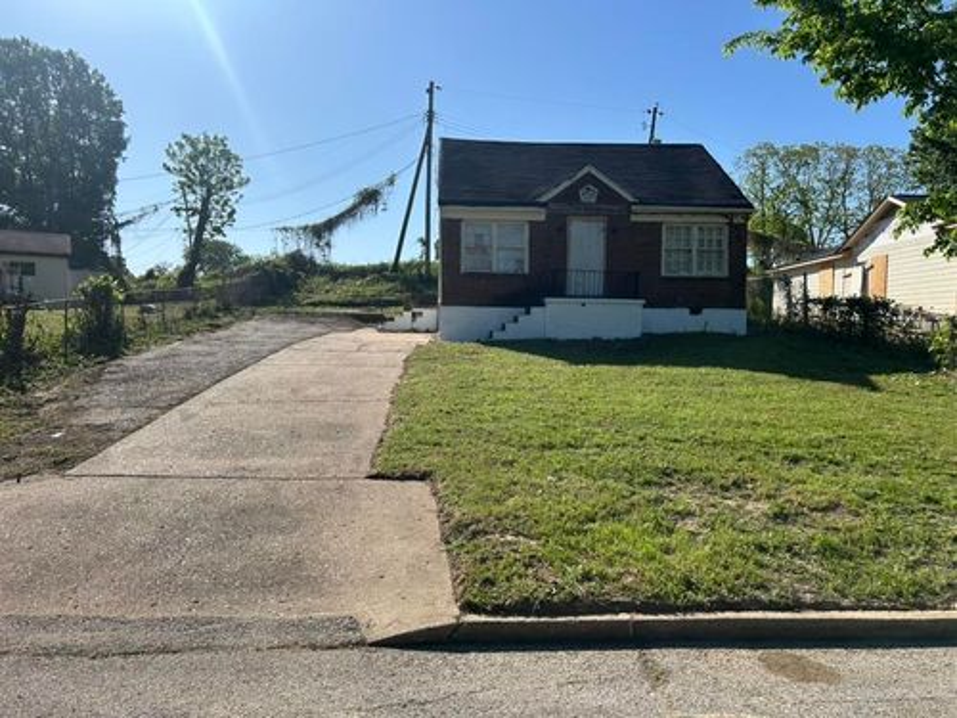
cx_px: 478
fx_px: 719
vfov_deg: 53.1
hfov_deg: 67.3
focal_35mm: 26
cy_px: 359
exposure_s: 1/5076
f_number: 1.5
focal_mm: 5.7
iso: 50
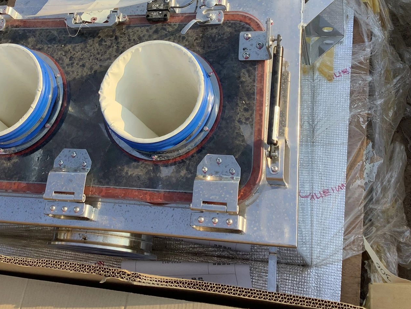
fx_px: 582
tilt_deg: -55.3
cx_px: 156
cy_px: 67
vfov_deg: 29.1
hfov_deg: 38.7
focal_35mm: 49
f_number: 2.4
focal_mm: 3.3
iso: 25
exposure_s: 1/422
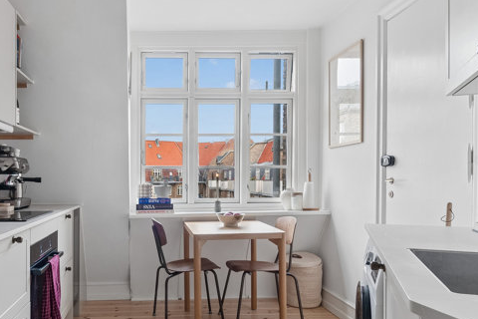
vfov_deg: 43.5
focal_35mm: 30
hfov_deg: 60.3
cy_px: 184
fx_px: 398
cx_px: 155
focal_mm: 12
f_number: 10
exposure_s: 1/4
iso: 400
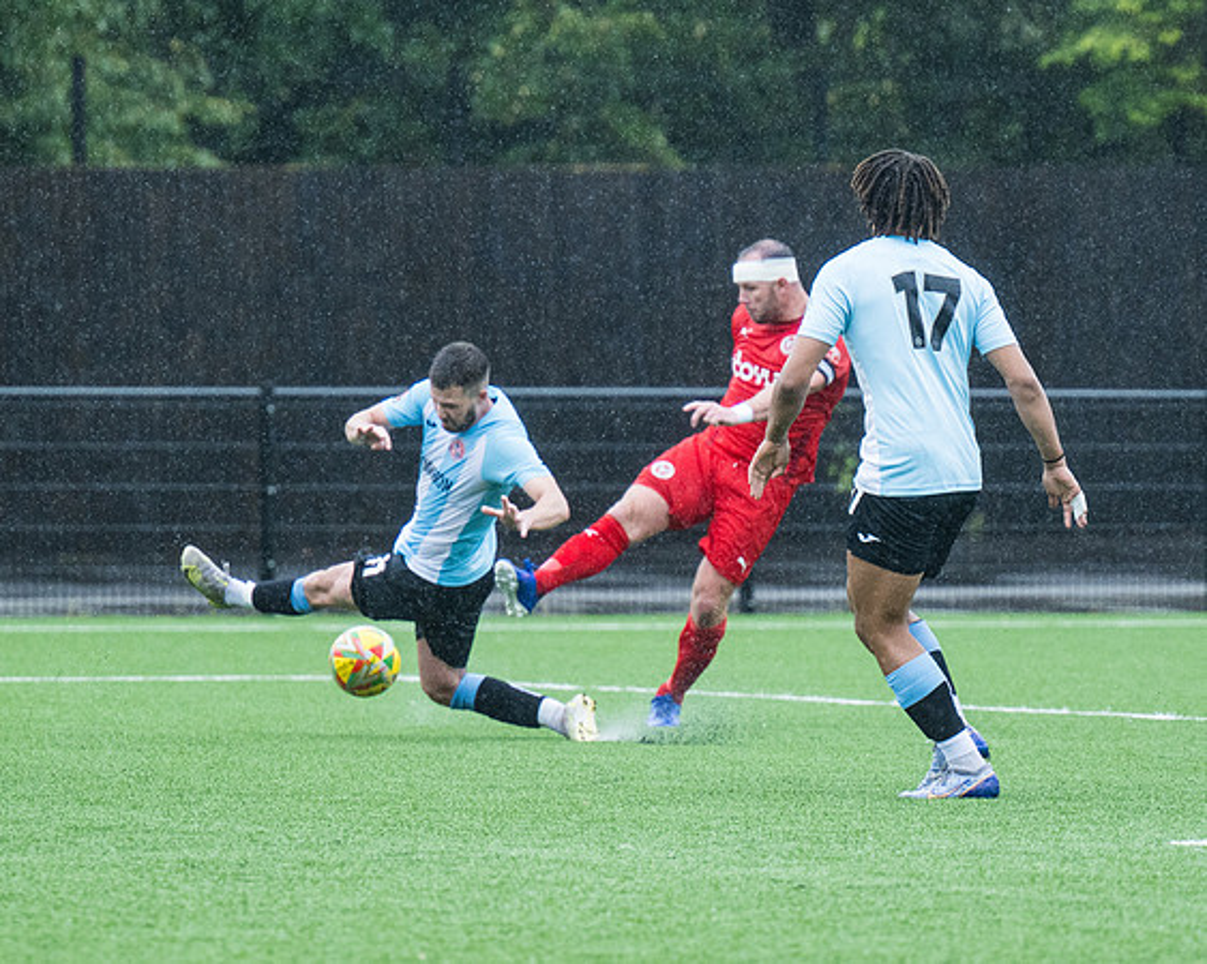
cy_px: 314
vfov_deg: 3.9
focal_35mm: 400
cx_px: 719
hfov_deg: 4.8
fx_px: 14298
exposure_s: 1/1600
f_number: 4
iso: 1000
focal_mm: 200
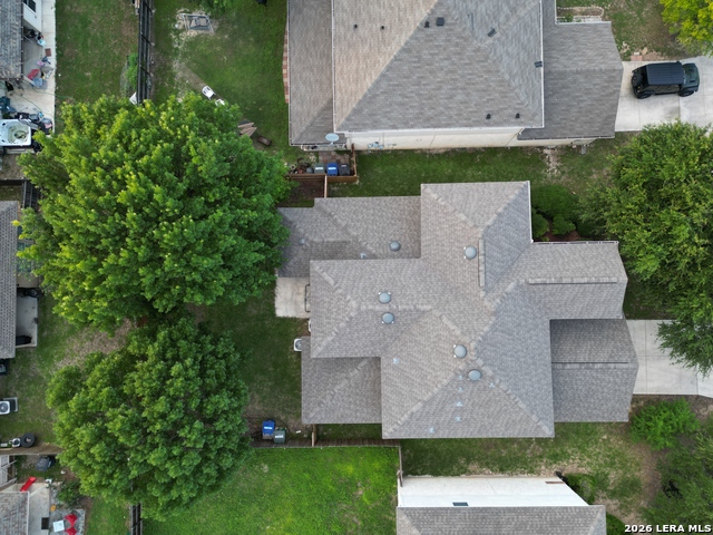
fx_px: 494
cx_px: 356
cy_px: 268
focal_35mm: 24
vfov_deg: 56.8
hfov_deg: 71.6
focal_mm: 6.72
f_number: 1.7
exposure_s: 1/50
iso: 100
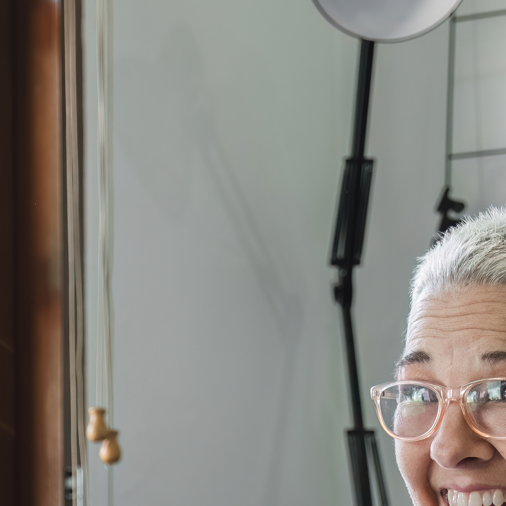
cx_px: 222
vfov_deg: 10.9
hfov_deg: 11.1
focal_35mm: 158
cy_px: 591
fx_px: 2613
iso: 640
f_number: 2.8
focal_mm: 29.2
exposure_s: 1/160
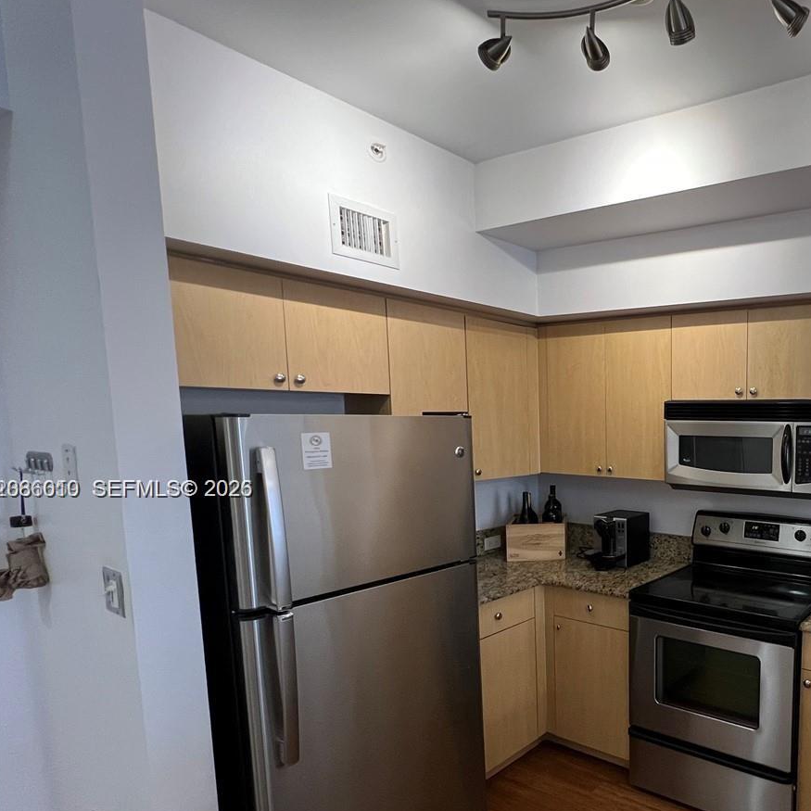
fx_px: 557
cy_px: 490
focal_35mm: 21
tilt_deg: -6.6
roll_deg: -0.7
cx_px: 705
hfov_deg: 62.5
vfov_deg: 71.3
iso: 250
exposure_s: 1/60
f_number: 1.8
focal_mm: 1.57
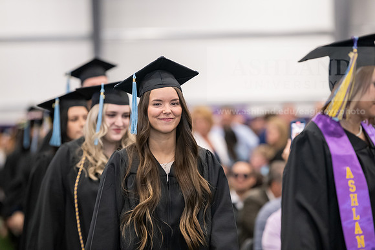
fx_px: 1823
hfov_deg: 11.7
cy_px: 125
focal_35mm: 175
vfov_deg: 7.9
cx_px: 188
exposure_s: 1/200
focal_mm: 175
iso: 3200
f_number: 3.2
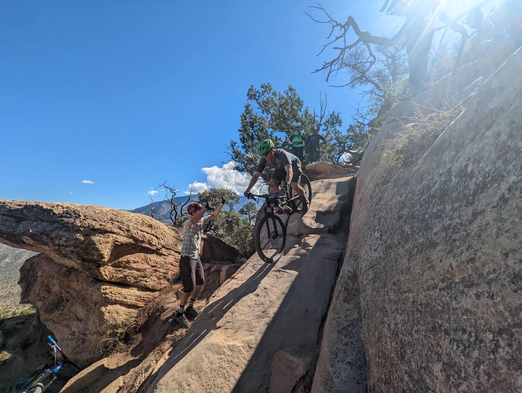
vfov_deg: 78.2
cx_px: 261
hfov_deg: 94.4
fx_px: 242
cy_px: 196
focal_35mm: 16
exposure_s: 1/2268
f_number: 2.2
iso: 49
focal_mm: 2.35
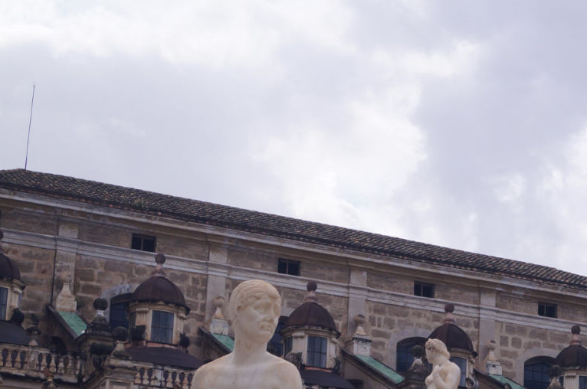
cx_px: 605
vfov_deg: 14.3
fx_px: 1530
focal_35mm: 94
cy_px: 374
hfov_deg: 20.9
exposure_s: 1/125
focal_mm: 30
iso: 100
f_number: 13
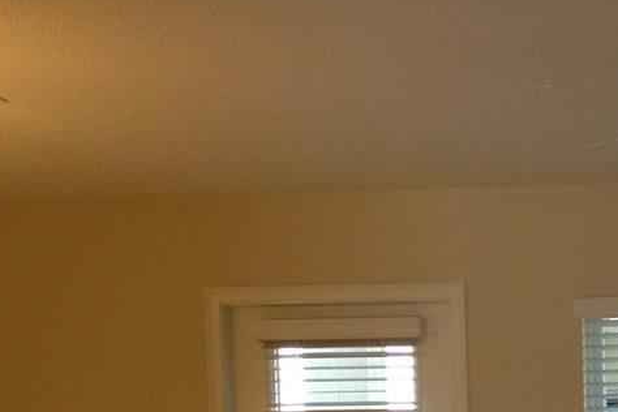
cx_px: 720
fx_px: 2111
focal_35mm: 123
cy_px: 662
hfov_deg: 16.1
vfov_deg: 10.7
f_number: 2.4
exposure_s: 1/40
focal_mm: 4.28
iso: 64
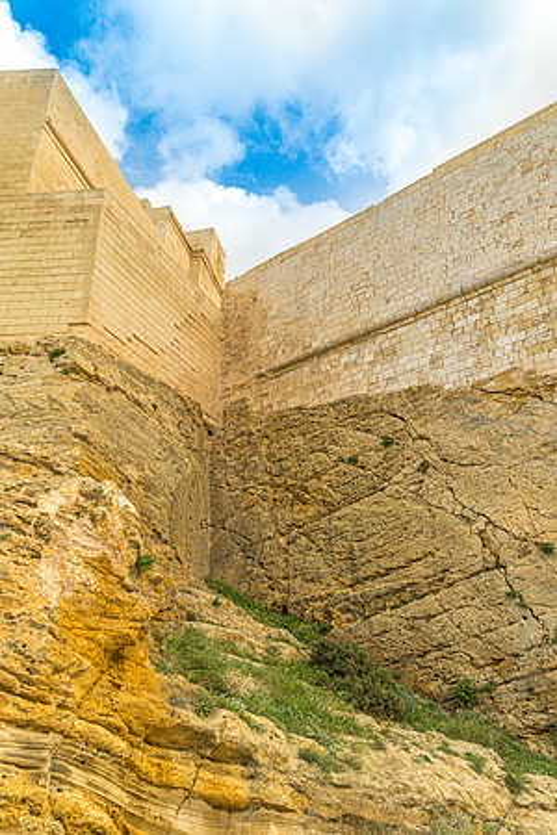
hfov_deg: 47.9
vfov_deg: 67.4
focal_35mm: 27
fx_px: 627
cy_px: 418
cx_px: 278
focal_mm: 18
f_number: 5.6
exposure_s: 1/320
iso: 400
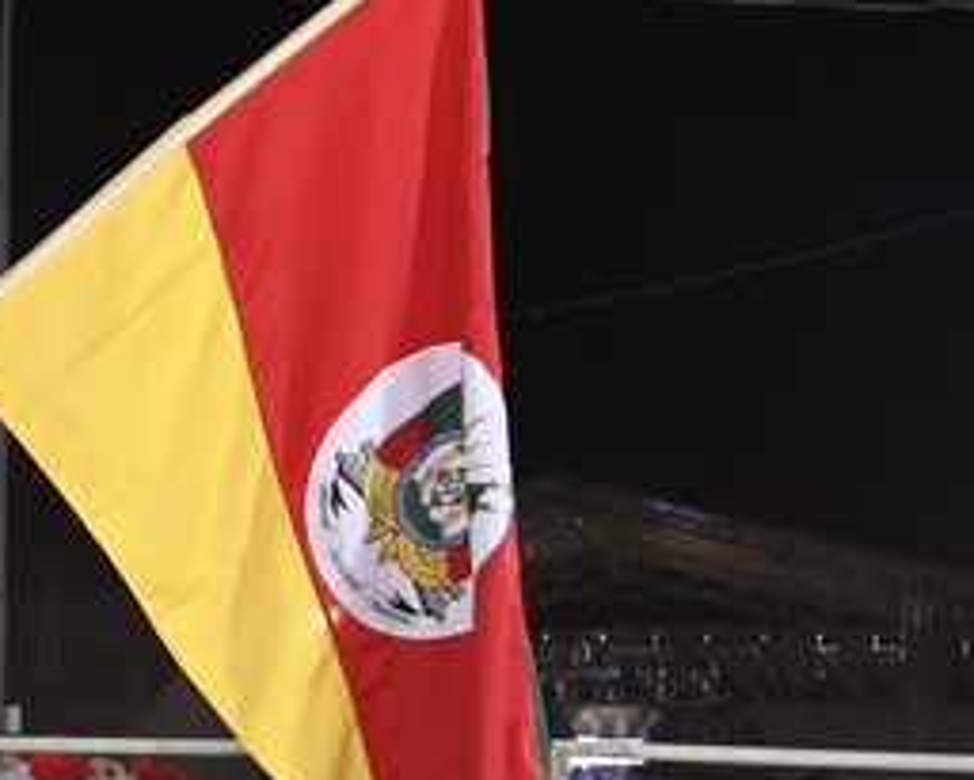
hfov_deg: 12.9
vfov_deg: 10.5
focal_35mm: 145
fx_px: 4181
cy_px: 953
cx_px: -202
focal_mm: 44
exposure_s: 1/60
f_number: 4
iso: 1400
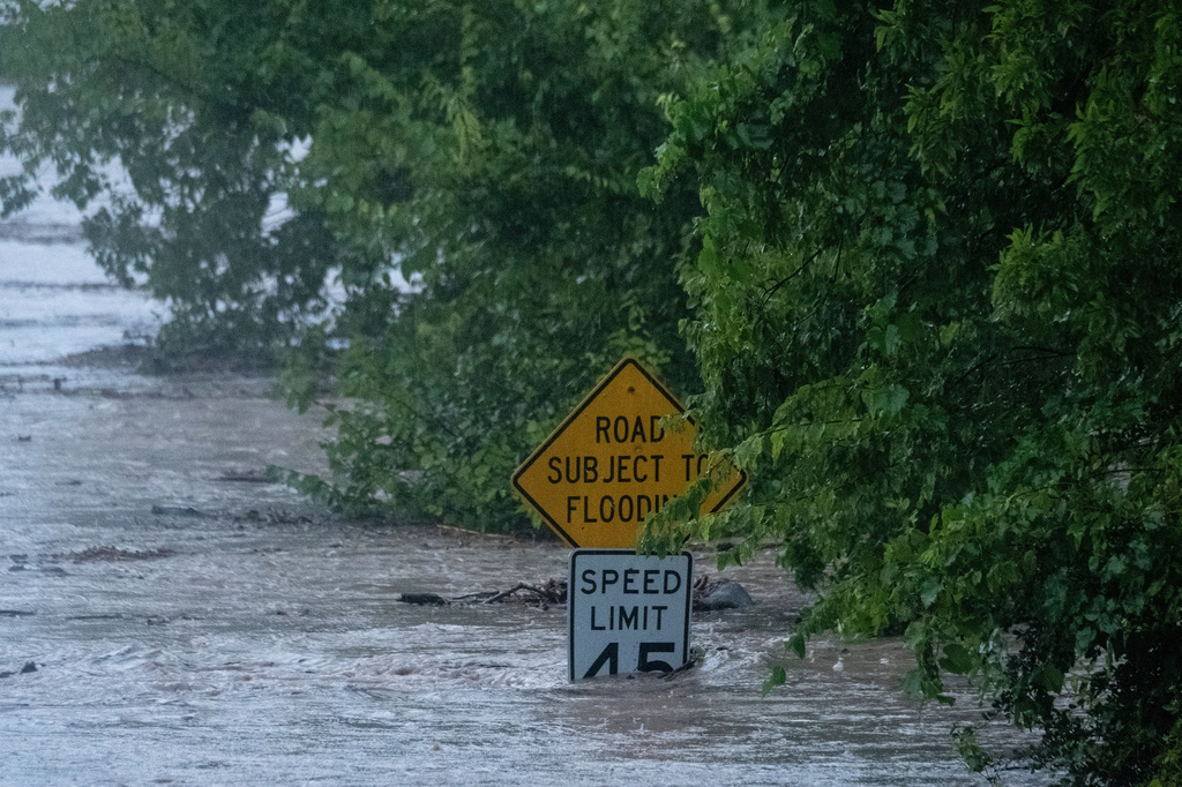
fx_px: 14310
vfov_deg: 3.2
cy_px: 394
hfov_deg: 4.7
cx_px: 591
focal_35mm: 436
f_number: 5.6
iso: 5000
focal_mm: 290.6
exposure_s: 1/160
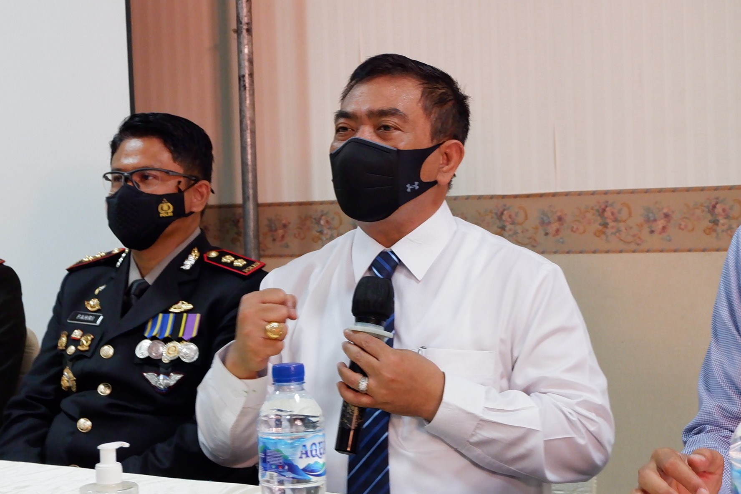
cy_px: 247
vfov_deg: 40.0
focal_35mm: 33
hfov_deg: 57.2
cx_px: 370
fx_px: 679
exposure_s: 1/34
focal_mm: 22.8
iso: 2000
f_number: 4.2
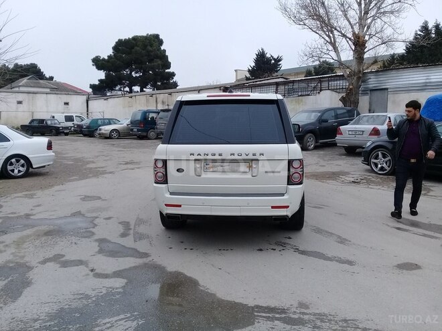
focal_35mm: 31
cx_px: 221
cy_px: 166
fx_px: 396
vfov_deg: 45.4
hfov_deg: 58.4
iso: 50
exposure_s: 1/561
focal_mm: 3.3
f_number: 2.2
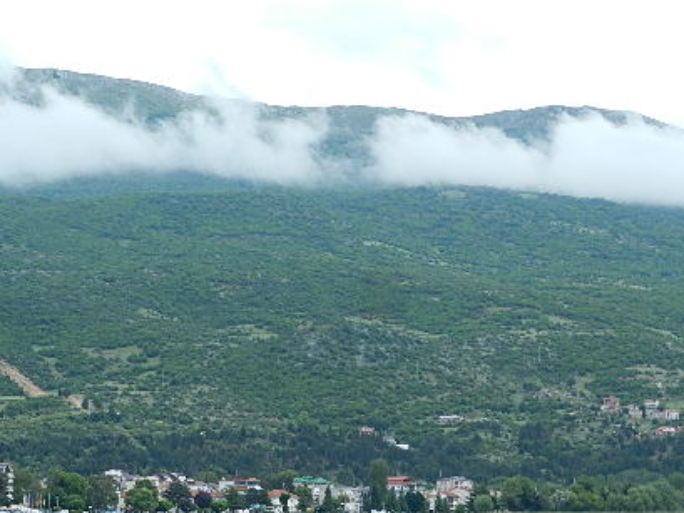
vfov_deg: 12.2
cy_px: 276
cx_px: 455
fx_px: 2411
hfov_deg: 16.1
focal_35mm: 122
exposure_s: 1/400
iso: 160
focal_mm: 14.1
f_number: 4.8
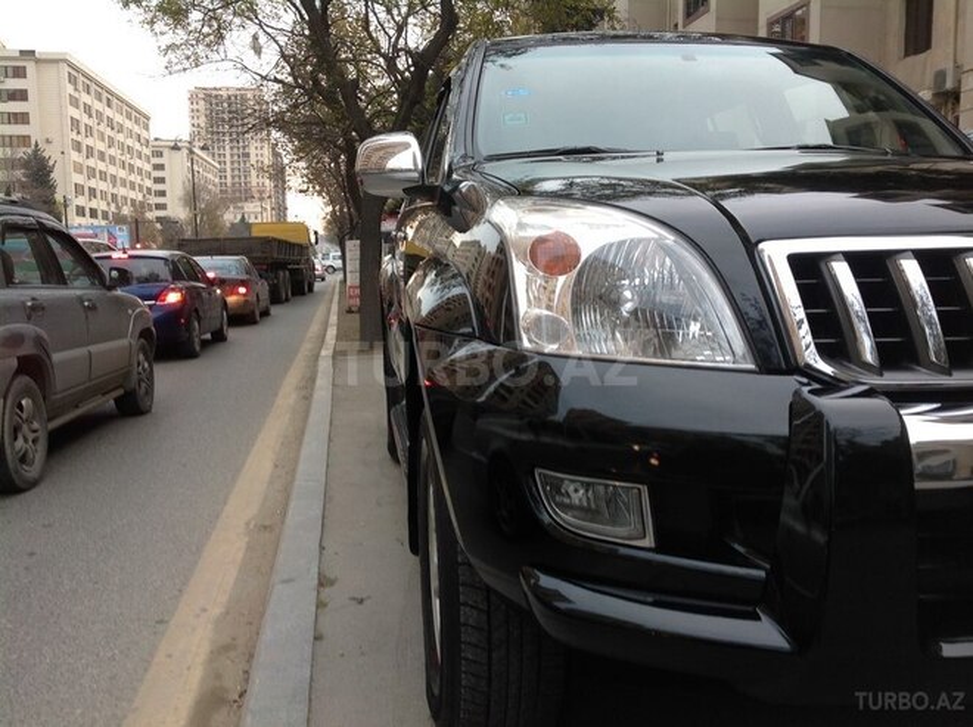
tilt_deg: -8.4
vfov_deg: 40.6
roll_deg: -0.2
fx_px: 982
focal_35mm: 35
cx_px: 486
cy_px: 364
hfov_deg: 52.7
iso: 64
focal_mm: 4.28
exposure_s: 1/40
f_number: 2.4
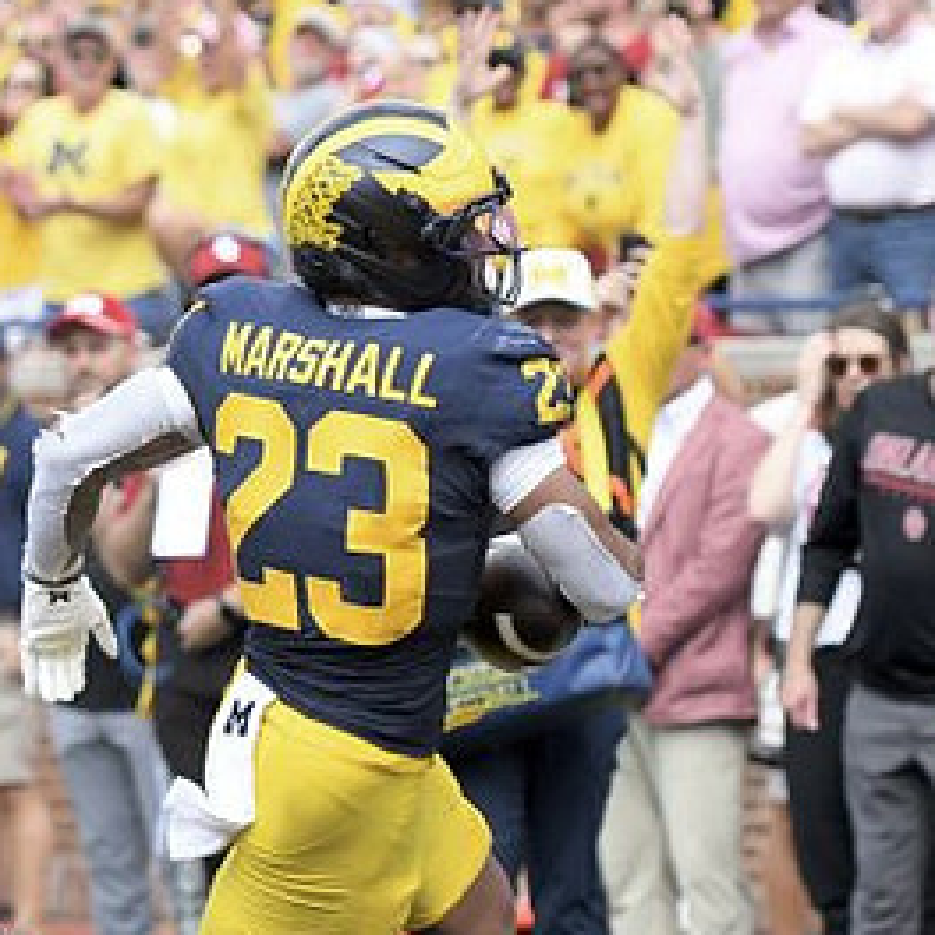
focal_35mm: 286
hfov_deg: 6.1
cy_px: 606
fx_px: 8740
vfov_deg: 6.1
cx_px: 223
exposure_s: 1/1250
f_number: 2.8
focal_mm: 102
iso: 250
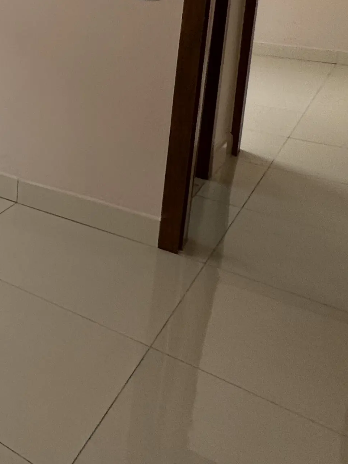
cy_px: 24
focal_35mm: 44
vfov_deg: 39.1
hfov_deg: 21.2
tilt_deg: -9.3
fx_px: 590
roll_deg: -0.2
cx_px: -285
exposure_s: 1/120
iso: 40
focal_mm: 2.22
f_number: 2.2
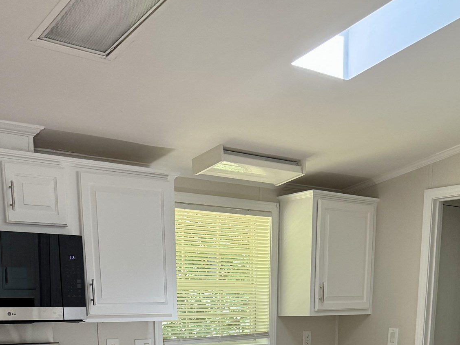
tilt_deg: -11.0
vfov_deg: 25.6
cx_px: 212
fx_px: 651
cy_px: 447
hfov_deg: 38.9
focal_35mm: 49
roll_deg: +0.3
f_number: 1.78
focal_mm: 6.76
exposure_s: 1/203
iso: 200
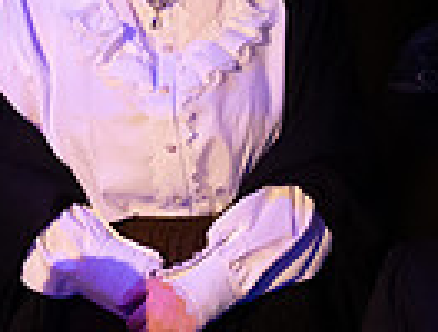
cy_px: 220
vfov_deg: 1.0
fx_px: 19125
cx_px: 233
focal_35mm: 1506
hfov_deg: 1.3
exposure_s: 1/320
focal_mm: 200
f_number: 2.8
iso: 3200
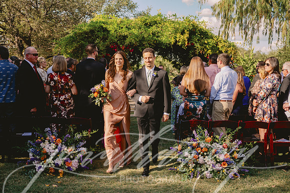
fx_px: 322
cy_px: 96
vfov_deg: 33.4
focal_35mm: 40
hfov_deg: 48.5
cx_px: 145
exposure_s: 1/1000
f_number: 2.8
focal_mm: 40
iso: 100
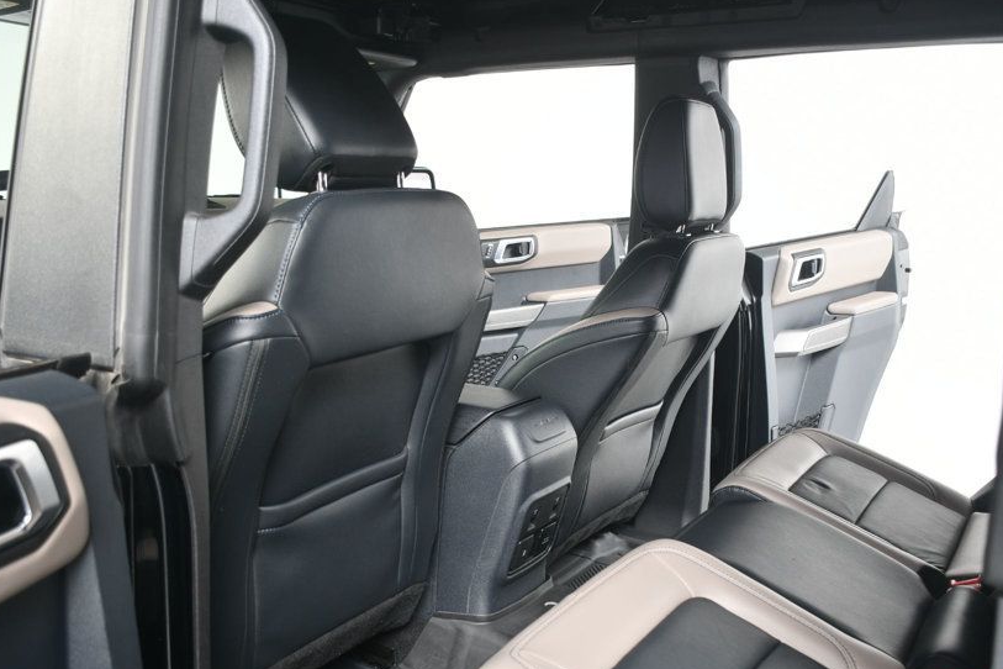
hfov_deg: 55.8
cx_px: 501
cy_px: 395
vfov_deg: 38.8
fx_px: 947
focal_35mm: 34
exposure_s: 1/160
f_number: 3.5
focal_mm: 18
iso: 100
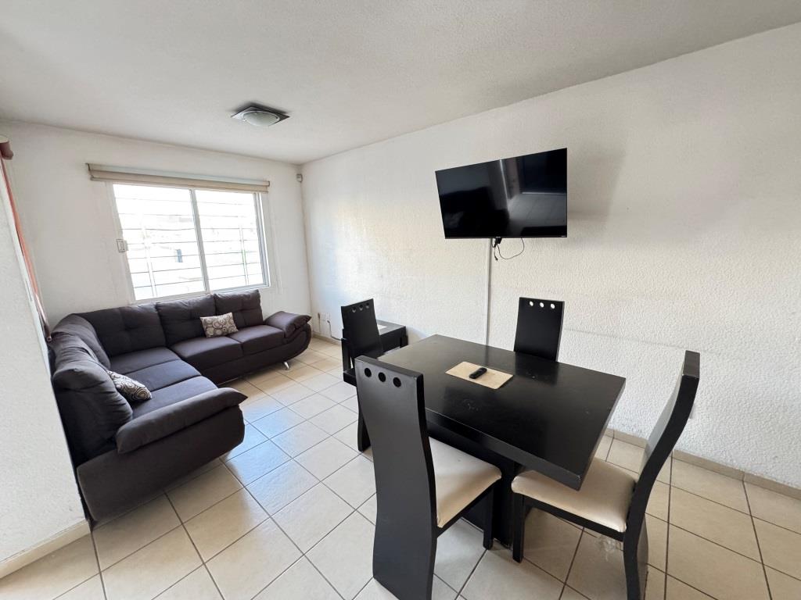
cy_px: 300
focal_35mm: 14
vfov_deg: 85.7
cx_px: 400
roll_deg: +2.1
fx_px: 324
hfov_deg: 102.1
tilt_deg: -10.3
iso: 500
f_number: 2.2
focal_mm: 2.22
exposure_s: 1/60
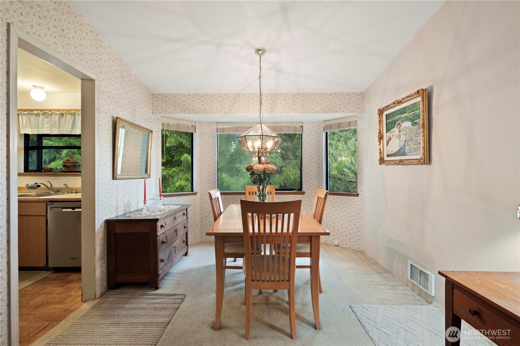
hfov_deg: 96.7
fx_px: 231
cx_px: 260
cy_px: 173
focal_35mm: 16
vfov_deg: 73.7
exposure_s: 5
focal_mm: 10.5
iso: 400
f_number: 8
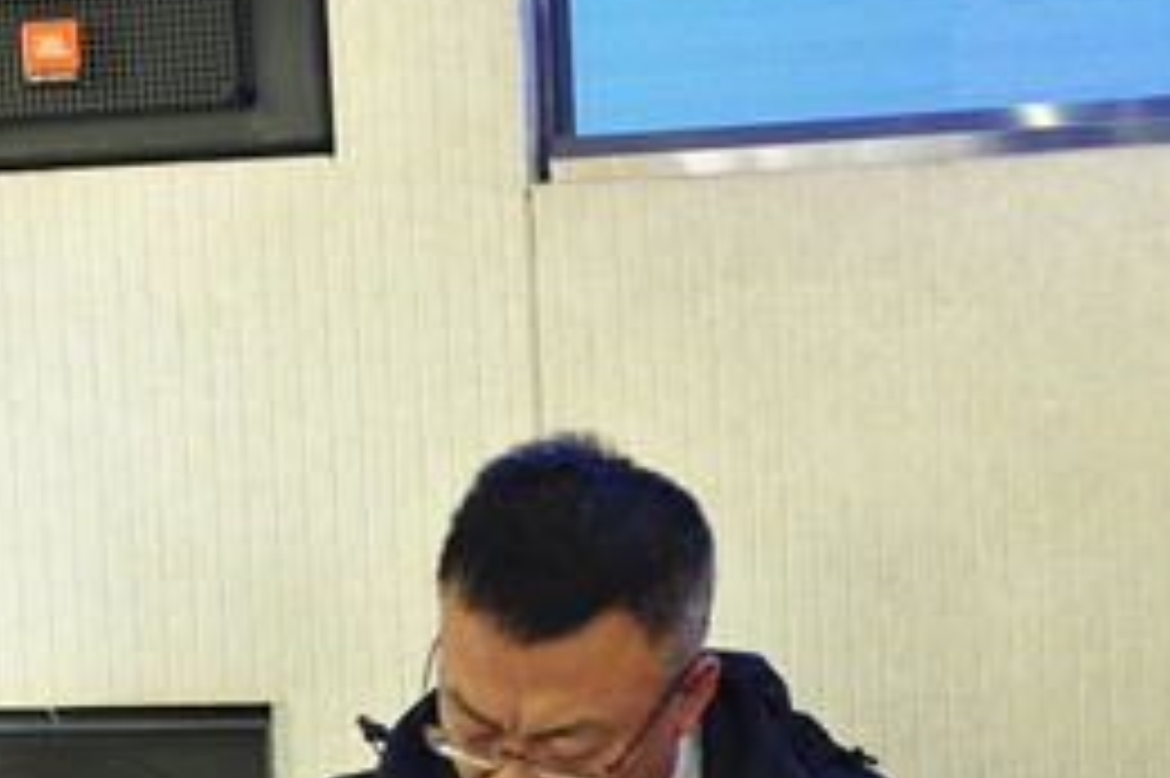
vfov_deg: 16.1
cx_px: 1134
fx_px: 2696
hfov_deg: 23.6
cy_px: 758
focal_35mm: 83
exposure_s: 1/50
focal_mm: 36
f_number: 3.5
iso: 1000
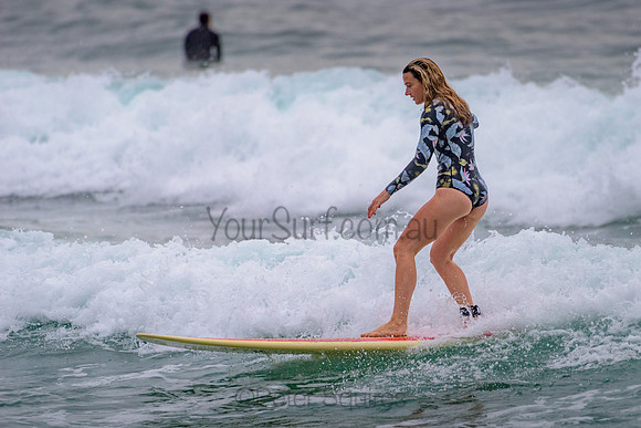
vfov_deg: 2.3
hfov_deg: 3.5
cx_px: 393
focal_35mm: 588
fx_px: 10475
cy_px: 241
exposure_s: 1/1250
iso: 720
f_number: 5.6
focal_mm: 480
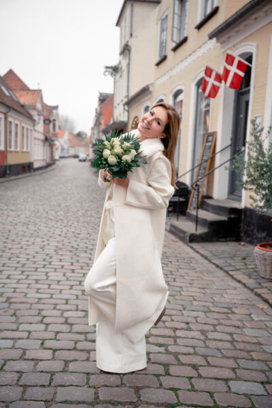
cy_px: 204
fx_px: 431
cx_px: 136
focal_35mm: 38
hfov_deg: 35.1
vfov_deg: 50.7
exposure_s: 1/250
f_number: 3.5
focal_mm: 38
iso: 400
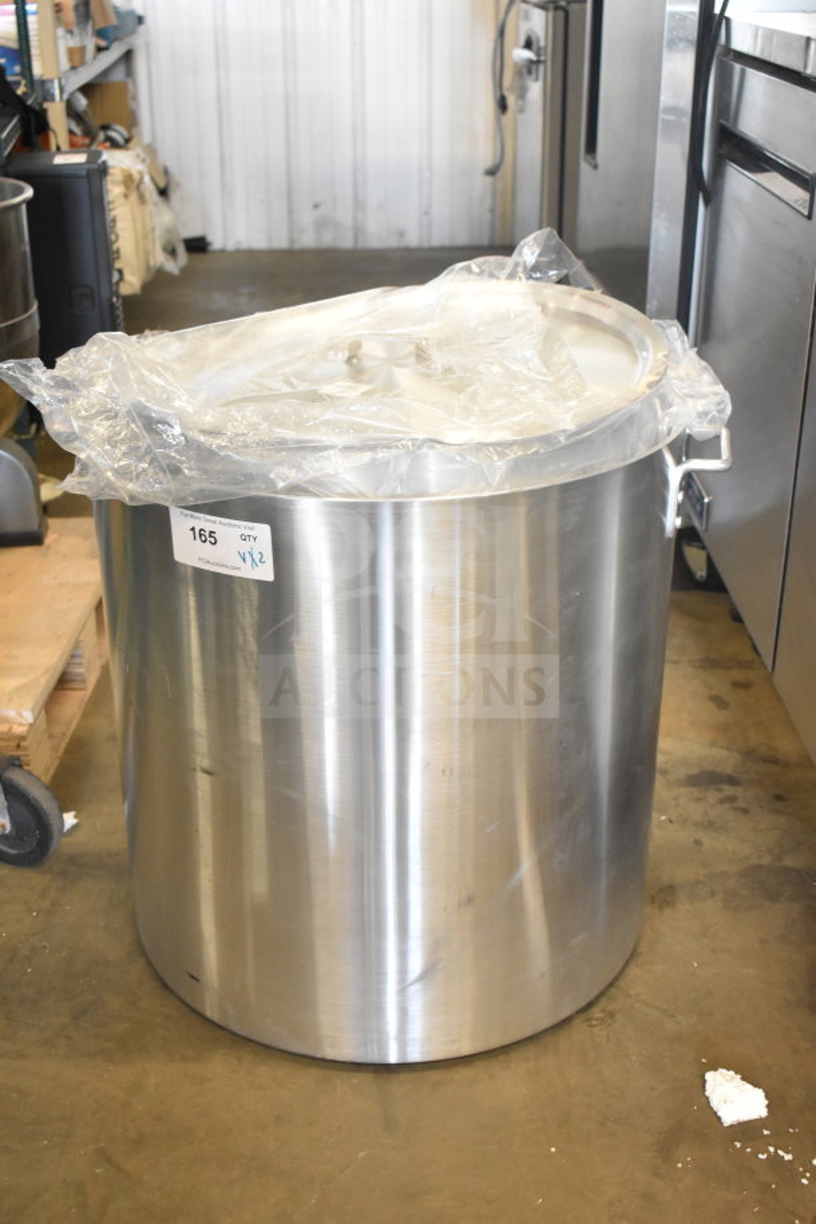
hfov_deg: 31.9
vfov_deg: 46.4
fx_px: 1428
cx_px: 408
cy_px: 612
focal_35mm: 42
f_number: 4.2
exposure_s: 1/50
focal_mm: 28
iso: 2500
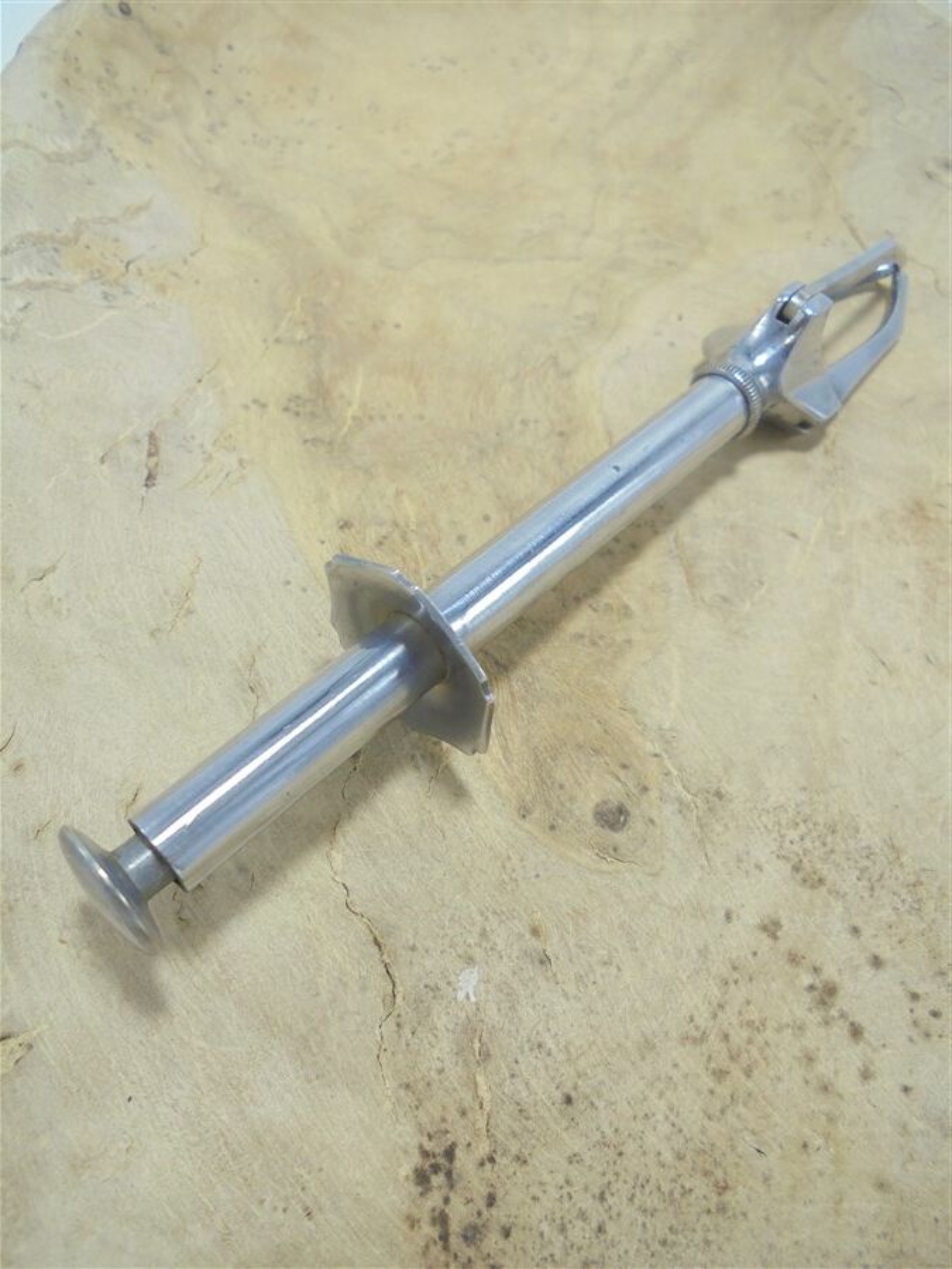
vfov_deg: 67.3
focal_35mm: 26
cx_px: 476
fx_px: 953
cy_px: 634
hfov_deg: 53.1
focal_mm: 4.6
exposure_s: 1/50
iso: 100
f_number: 3.5
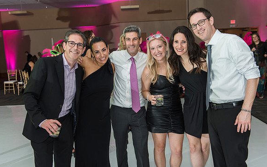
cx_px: 133
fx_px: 269
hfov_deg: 52.7
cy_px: 88
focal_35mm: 37
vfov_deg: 34.5
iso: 800
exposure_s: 1/100
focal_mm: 36
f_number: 4
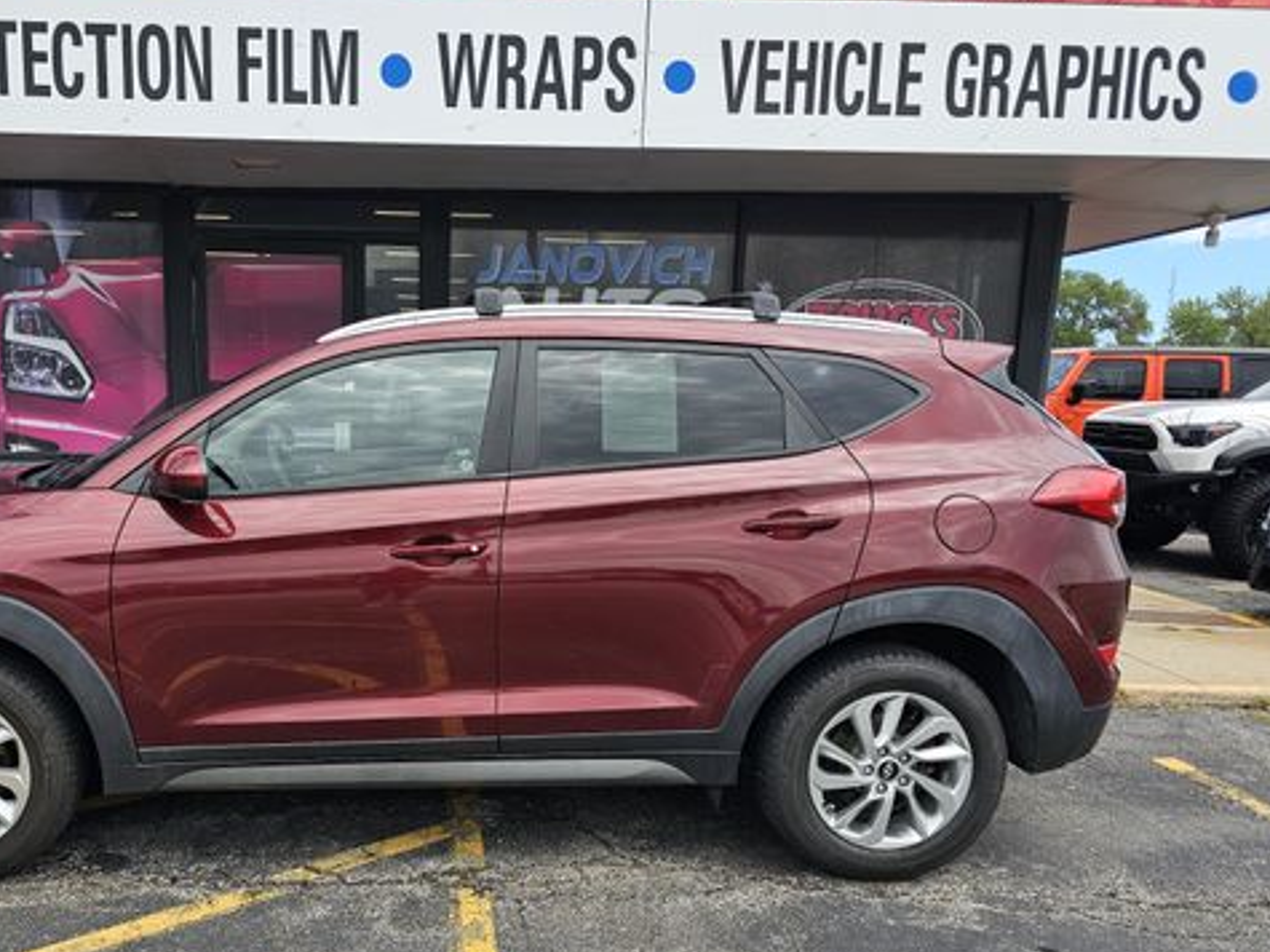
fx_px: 1137
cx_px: 441
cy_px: 607
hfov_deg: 57.3
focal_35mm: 31
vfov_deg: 45.0
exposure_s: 1/285
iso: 10
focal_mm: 6.3
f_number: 1.7
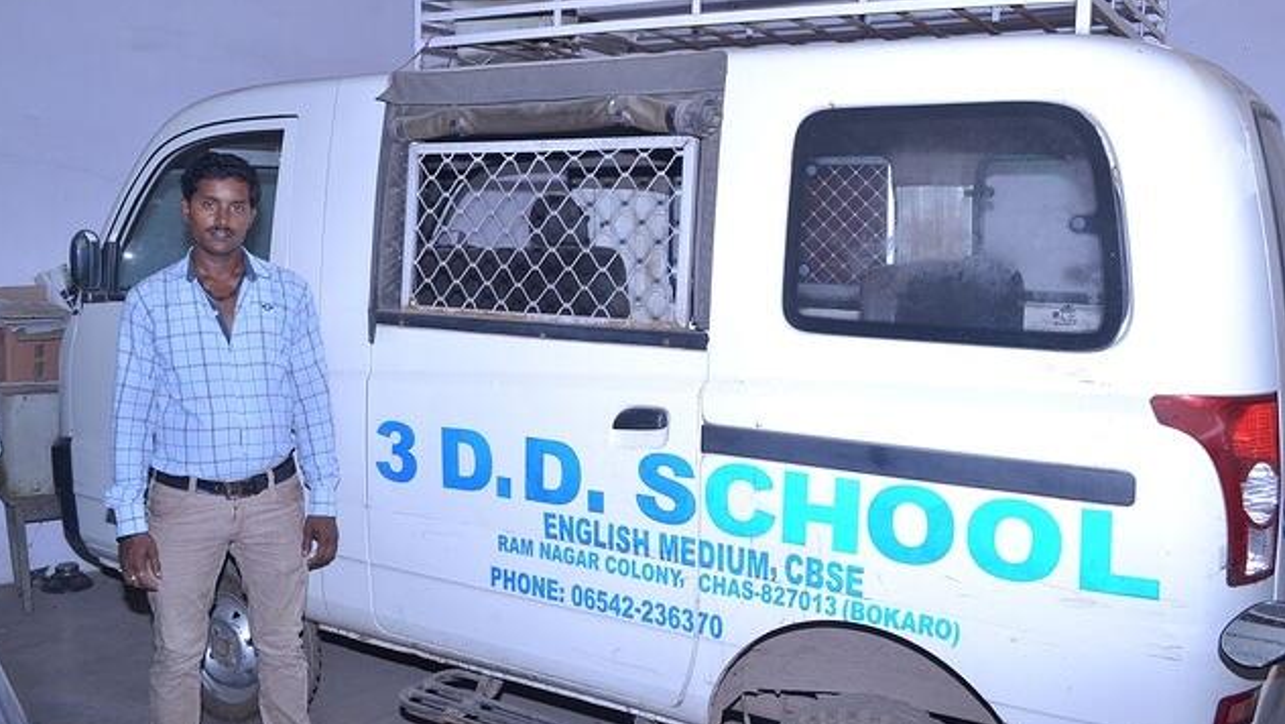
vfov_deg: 33.7
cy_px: 326
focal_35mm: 35
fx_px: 1193
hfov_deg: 56.6
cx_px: 636
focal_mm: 22
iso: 400
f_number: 6.3
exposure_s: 1/200
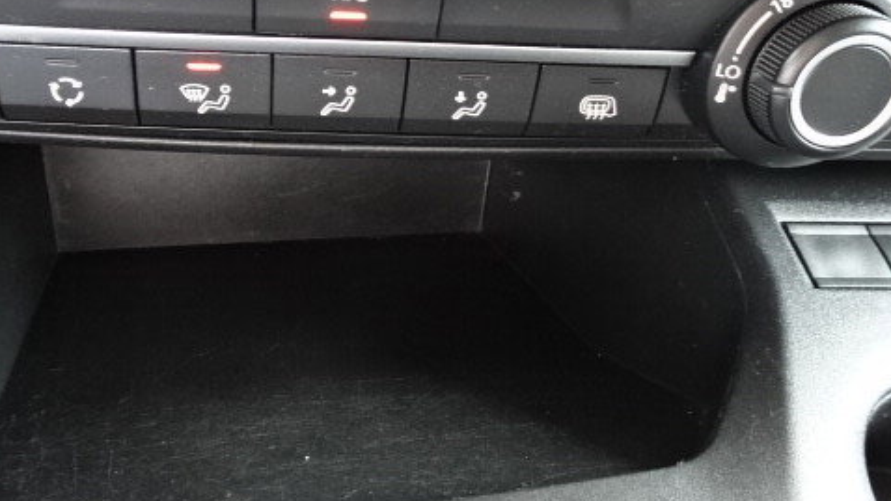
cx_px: 341
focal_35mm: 35
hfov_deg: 56.0
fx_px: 827
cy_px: 196
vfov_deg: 33.6
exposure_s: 1/13
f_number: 3.5
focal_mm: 4.25
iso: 800
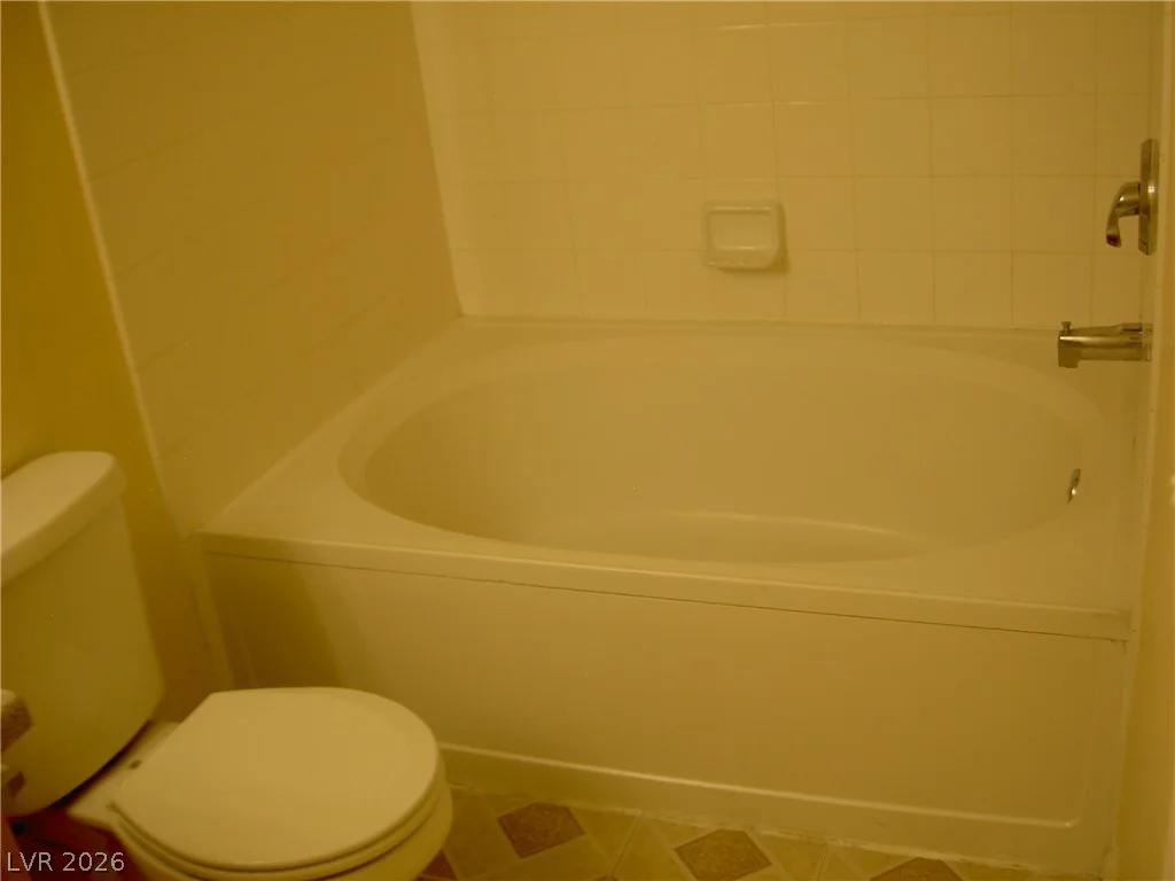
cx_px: 588
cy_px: 440
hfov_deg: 47.9
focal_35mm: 39
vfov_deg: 36.8
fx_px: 1324
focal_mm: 8
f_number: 2.8
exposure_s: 1/15
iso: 100
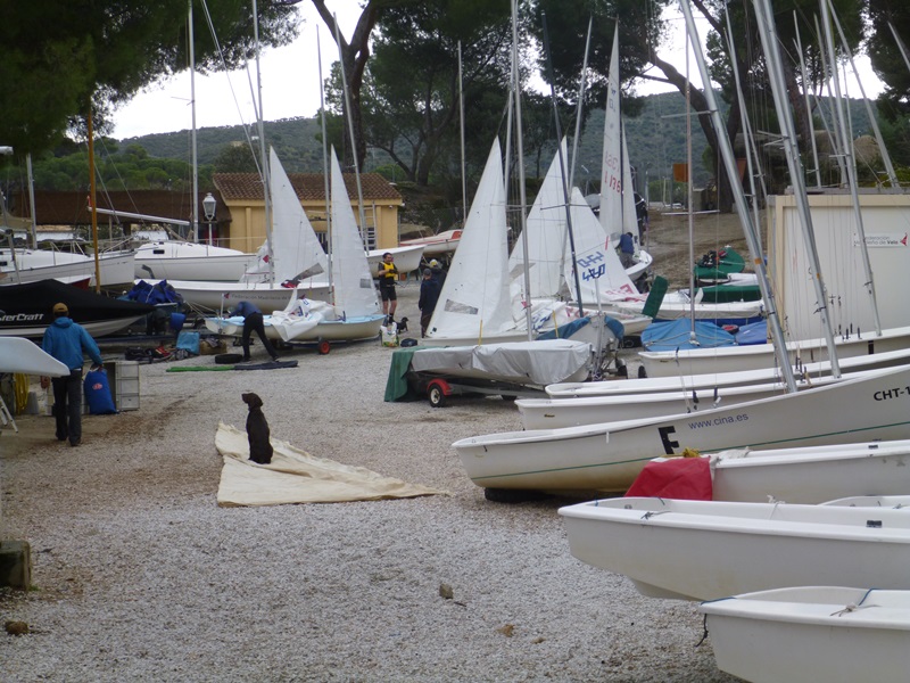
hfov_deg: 32.2
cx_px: 455
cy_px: 342
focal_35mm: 60
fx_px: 1577
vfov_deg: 24.4
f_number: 4.3
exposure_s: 1/160
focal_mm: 10.7
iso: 100
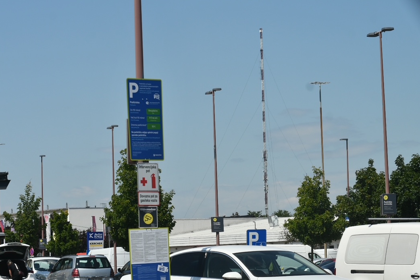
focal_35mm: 129
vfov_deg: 10.6
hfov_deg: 15.9
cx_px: 206
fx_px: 1505
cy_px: 159
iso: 110
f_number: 8
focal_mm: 70
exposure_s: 1/500
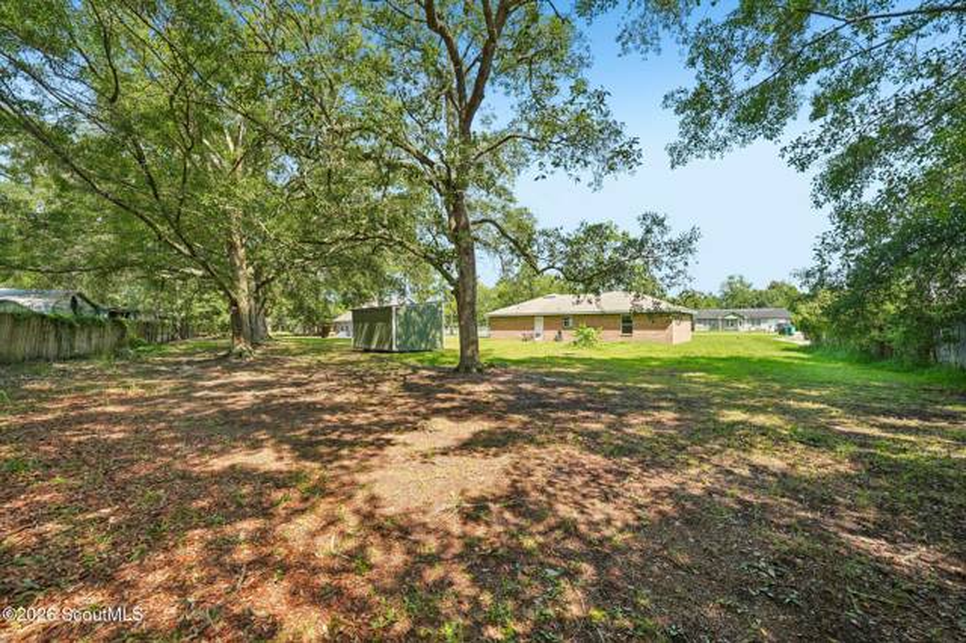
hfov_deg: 104.3
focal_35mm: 14
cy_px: 322
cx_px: 483
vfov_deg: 81.1
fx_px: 375
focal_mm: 14
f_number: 8
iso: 100
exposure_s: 1/40
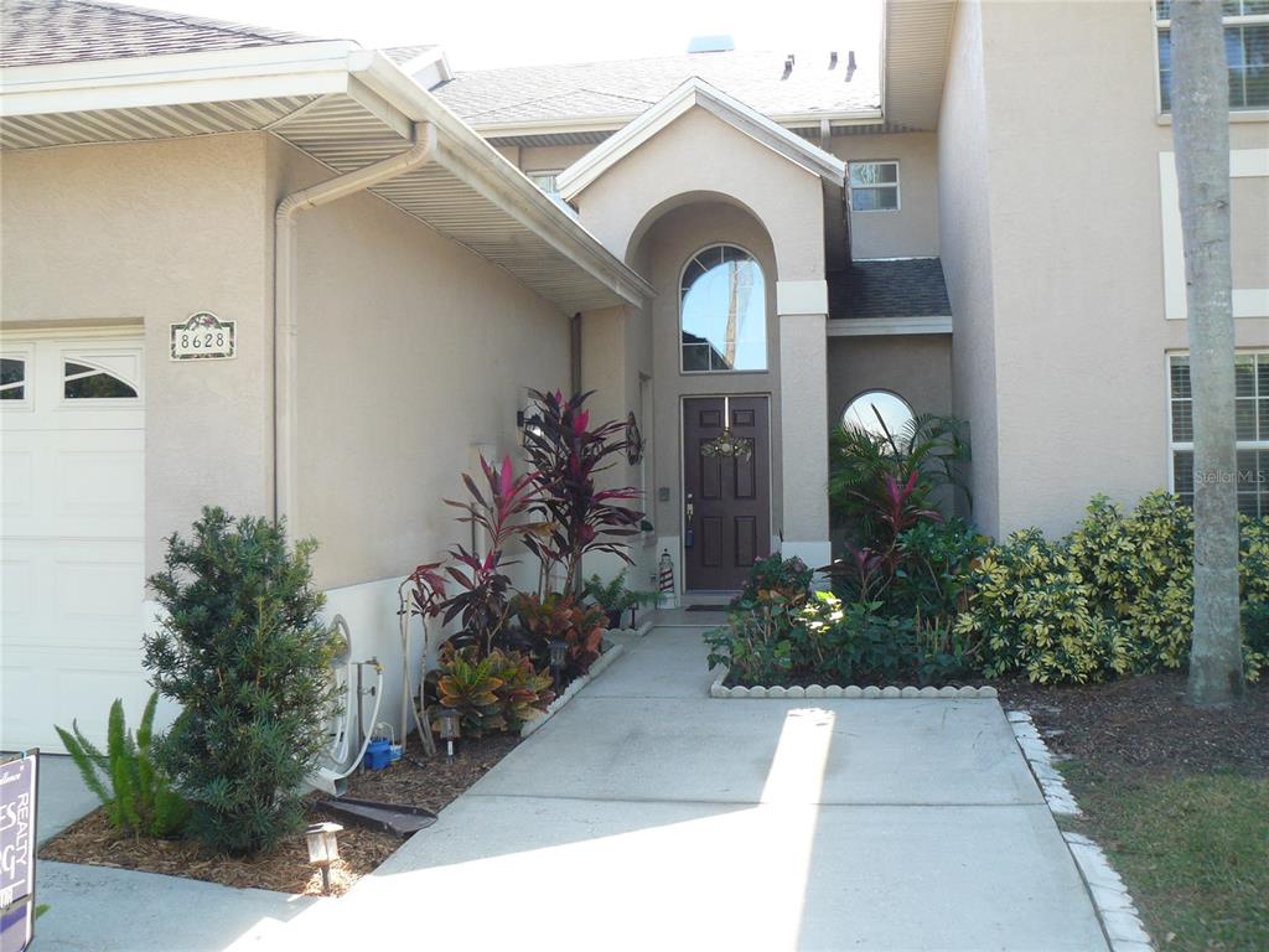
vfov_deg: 39.7
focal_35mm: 36
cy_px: 476
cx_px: 634
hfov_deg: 51.4
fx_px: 1320
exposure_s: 1/100
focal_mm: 6
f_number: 3.6
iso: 100
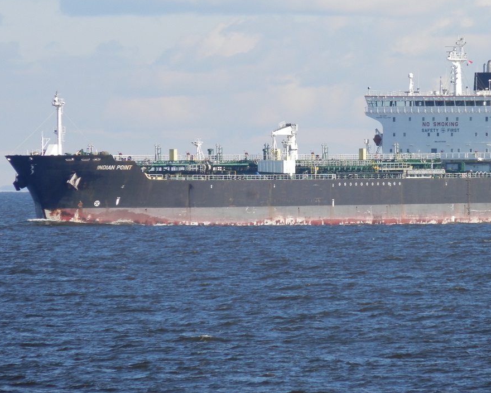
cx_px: 301
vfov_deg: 2.3
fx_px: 9751
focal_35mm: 671
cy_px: 166
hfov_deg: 2.9
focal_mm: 94.5
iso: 80
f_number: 5.8
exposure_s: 1/320
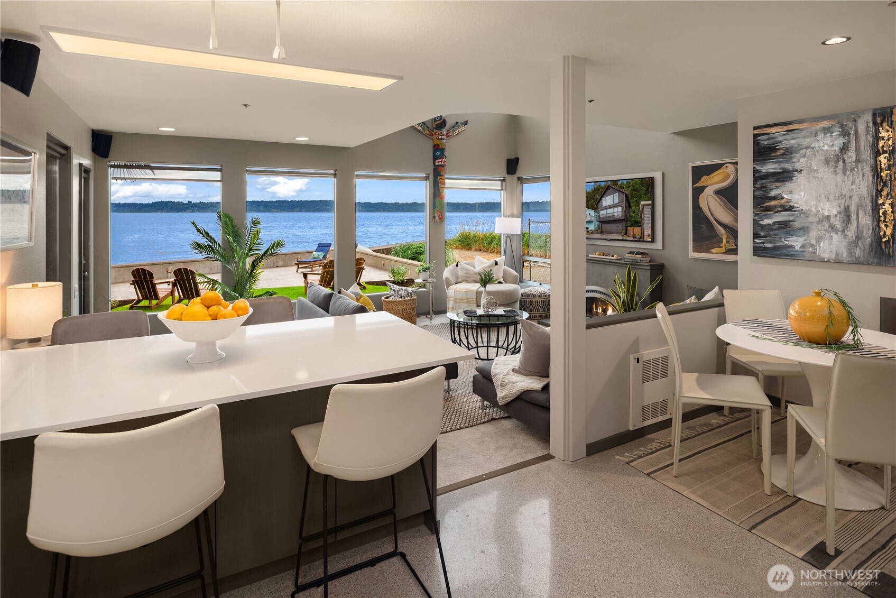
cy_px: 299
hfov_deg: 86.9
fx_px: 473
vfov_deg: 64.6
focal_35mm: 19
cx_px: 448
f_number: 7.1
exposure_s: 1/10
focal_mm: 19
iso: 100
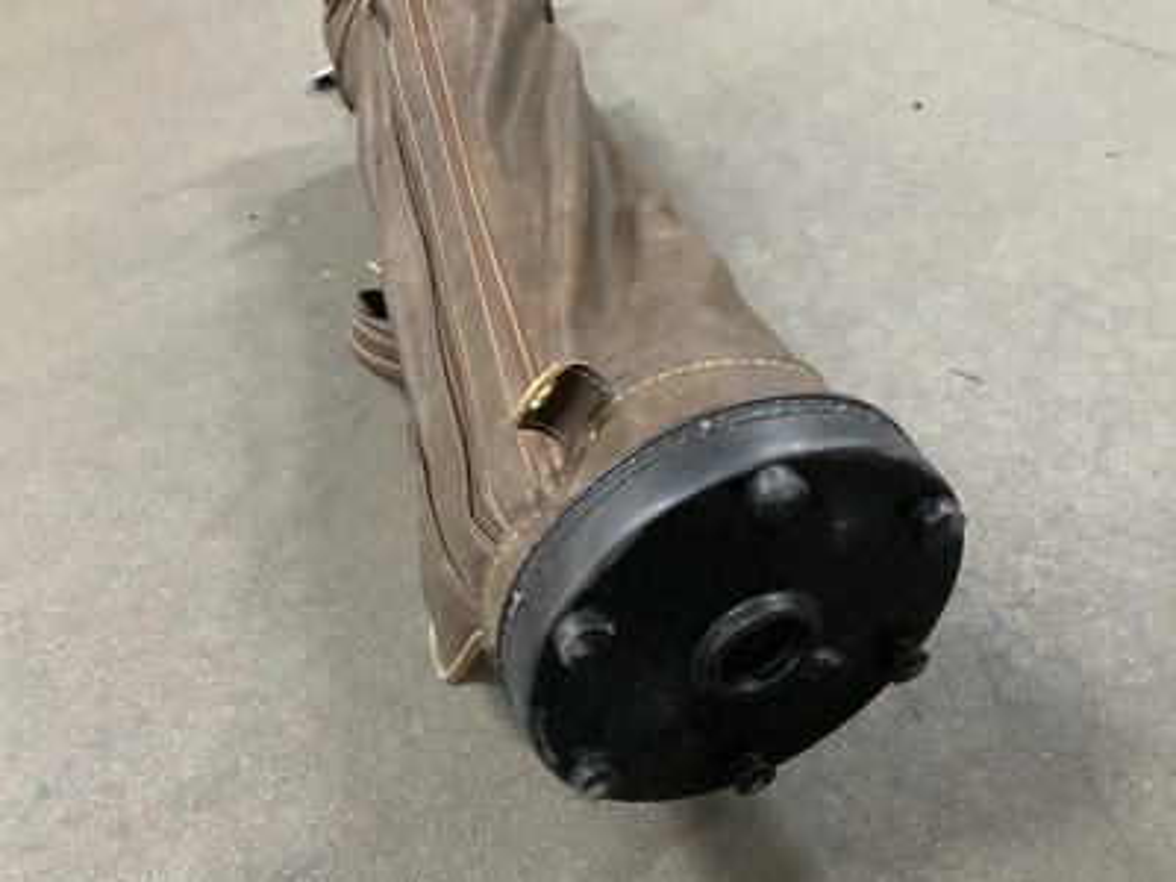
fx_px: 985
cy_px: 441
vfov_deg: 48.2
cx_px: 588
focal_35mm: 29
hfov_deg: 61.7
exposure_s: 1/30
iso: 320
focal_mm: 3
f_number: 1.8
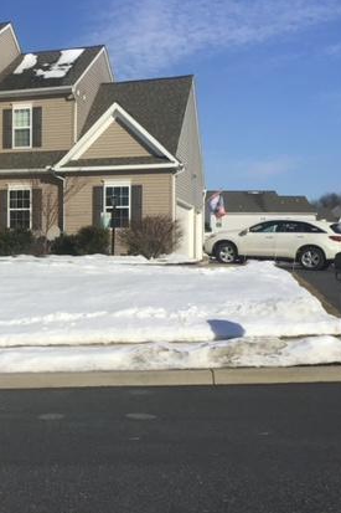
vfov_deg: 39.6
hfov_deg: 25.8
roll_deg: -0.7
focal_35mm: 50
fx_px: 711
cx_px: 10
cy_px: 234
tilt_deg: +1.0
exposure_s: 1/3546
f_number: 2.4
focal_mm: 3.3
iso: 25
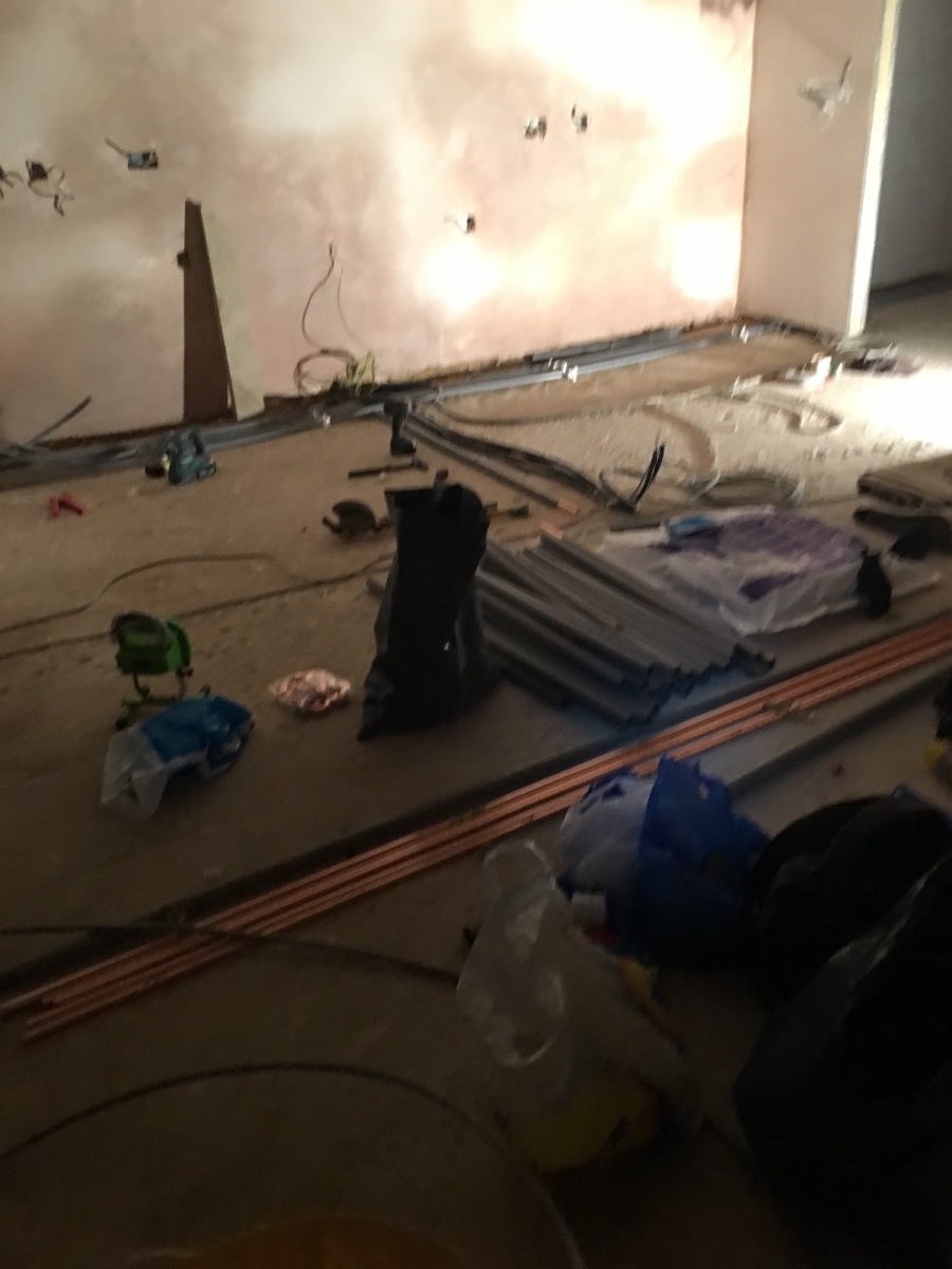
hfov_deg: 48.2
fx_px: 1063
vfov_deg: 61.7
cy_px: 634
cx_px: 476
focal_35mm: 29
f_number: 2.2
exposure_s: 1/10
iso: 80
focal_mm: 4.15
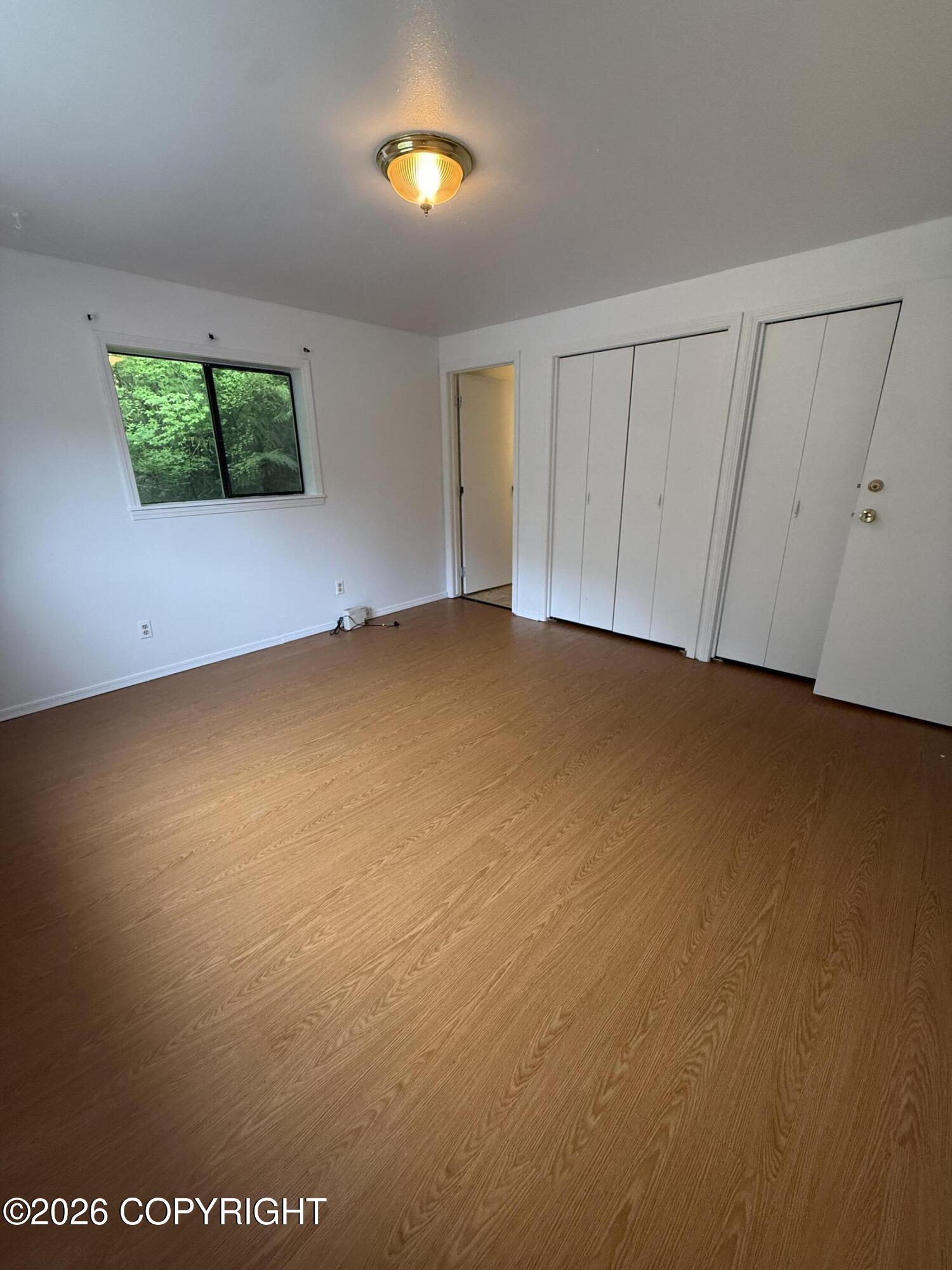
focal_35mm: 14
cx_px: 476
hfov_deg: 85.7
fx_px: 513
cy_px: 635
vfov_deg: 102.1
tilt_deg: -18.1
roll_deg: +0.2
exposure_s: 1/120
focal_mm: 2.22
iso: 250
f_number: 2.2
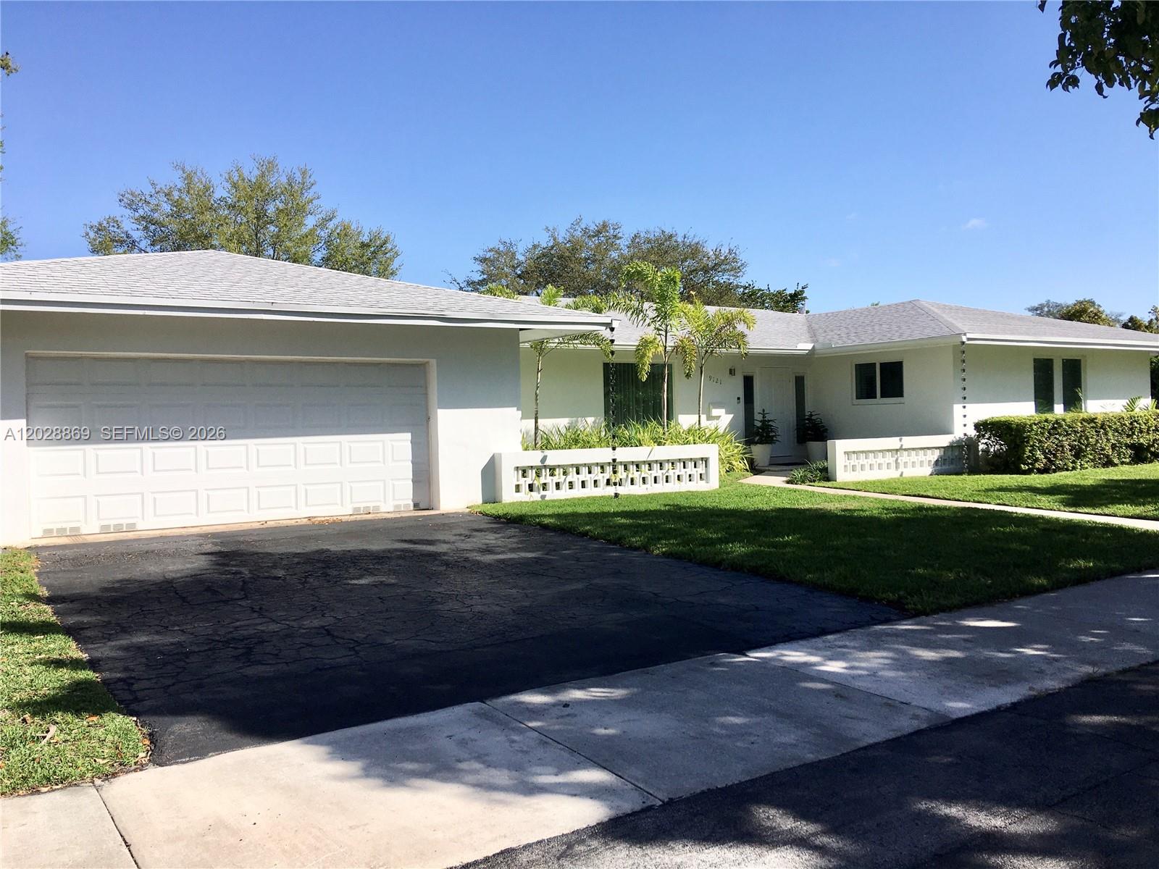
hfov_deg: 61.7
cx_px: 580
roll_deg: +0.5
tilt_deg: +0.7
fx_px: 971
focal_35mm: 29
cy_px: 434
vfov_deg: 48.2
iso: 25
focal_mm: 4.15
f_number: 2.2
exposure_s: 1/2024
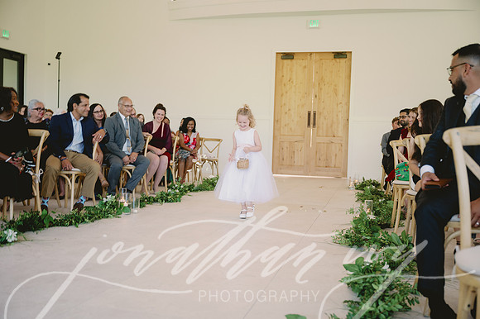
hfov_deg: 50.7
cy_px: 160
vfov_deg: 35.0
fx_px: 506
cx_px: 240
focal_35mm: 38
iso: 1250
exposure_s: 1/320
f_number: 2.8
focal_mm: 38
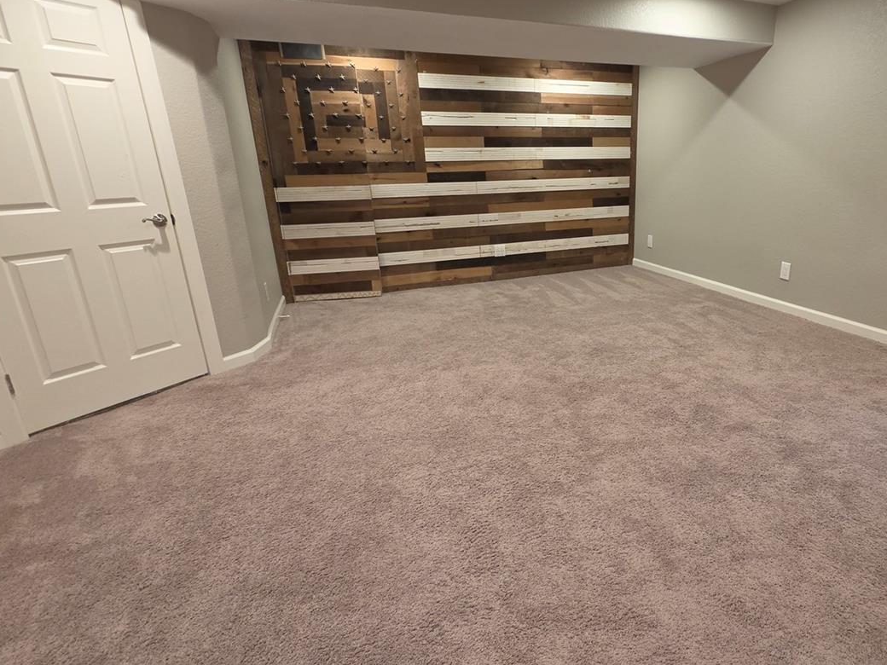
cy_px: 321
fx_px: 461
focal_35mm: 18
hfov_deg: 86.1
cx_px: 553
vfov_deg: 71.6
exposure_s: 1/60
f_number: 2.2
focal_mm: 2.2
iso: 500
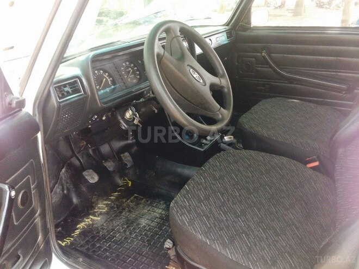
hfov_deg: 55.4
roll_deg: +4.9
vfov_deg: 42.9
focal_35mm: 33
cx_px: 180
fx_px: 342
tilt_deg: -24.9
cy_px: 134
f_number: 2.4
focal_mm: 4.12
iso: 50
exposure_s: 1/24
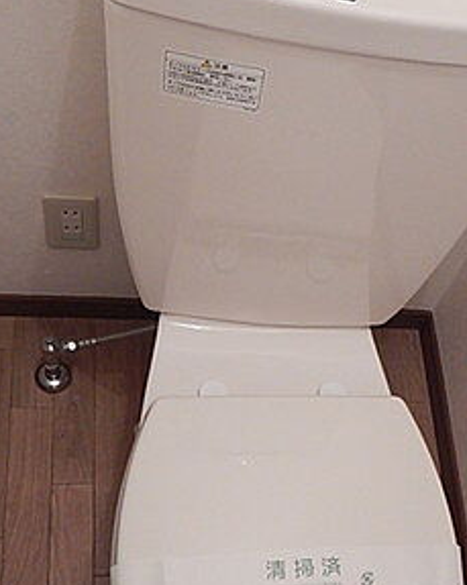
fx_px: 848
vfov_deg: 37.9
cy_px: 361
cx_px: 341
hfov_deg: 30.4
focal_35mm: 49
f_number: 2.8
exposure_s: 1/30
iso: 320
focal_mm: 4.3
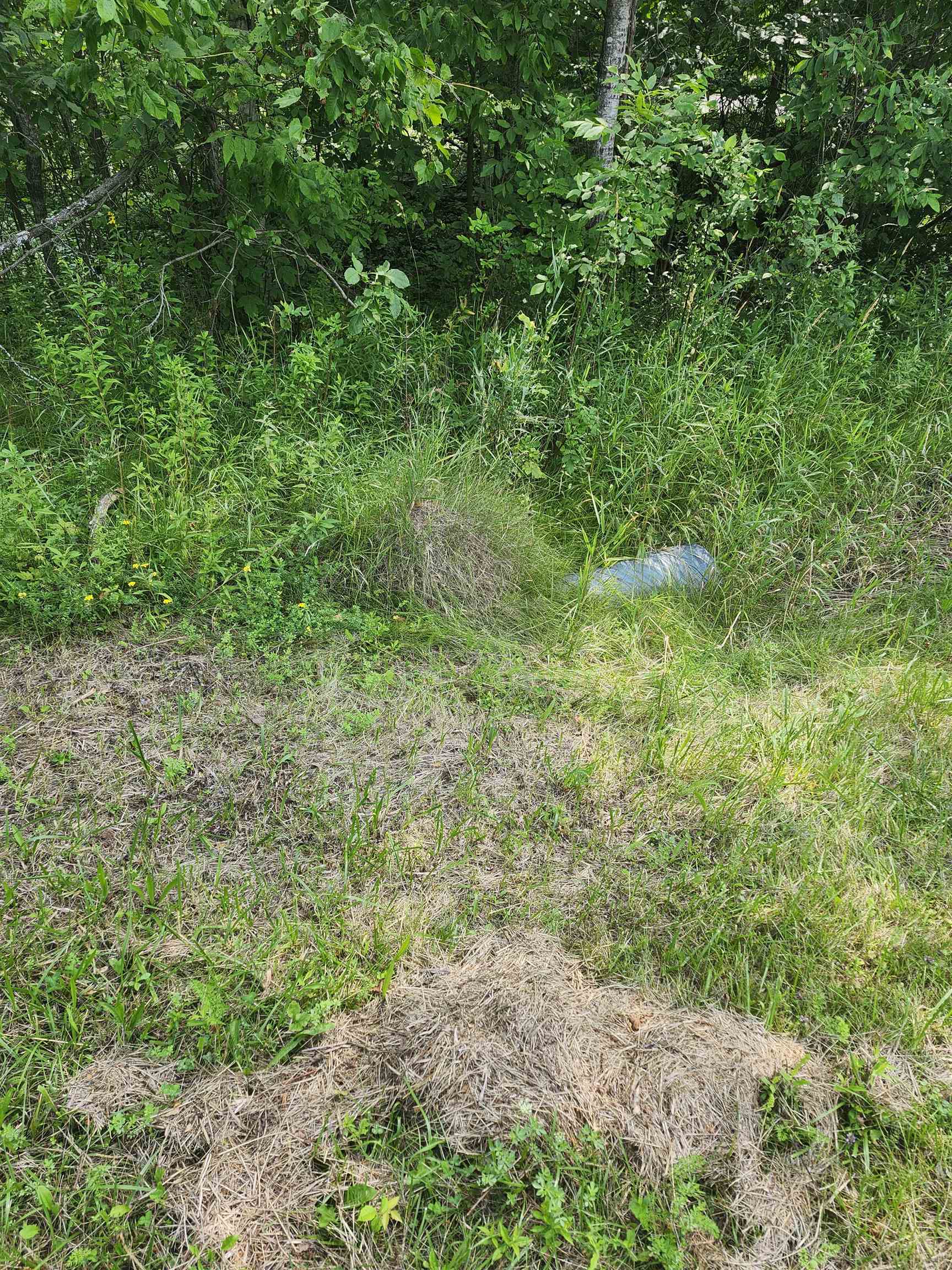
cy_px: 635
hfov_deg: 58.9
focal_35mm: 23
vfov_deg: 73.9
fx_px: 843
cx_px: 476
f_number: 1.8
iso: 25
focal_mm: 5.54
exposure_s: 1/222
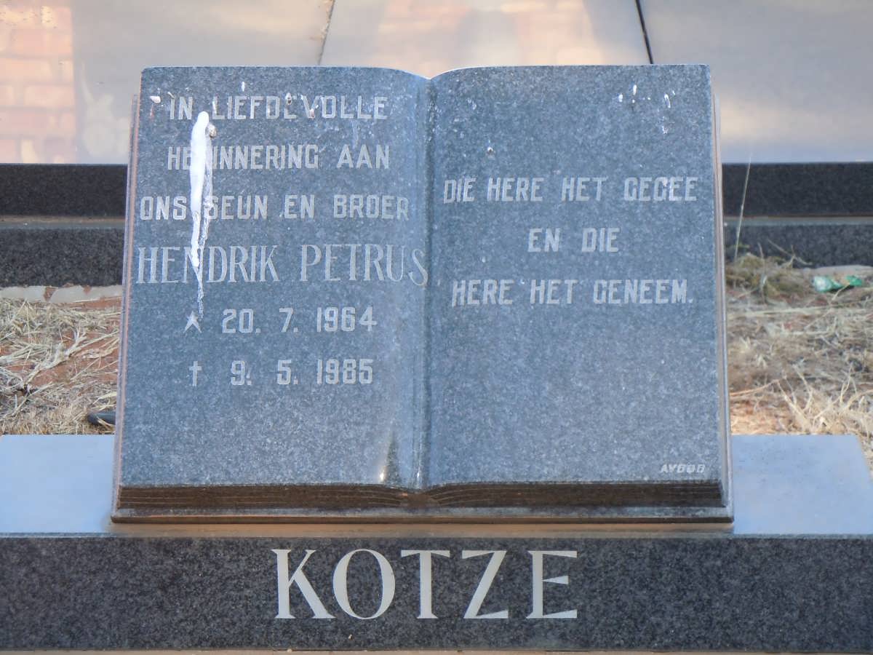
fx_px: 2925
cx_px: 436
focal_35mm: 116
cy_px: 328
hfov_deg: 17.0
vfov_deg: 12.8
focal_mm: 20.9
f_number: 4.6
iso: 200
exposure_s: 1/125
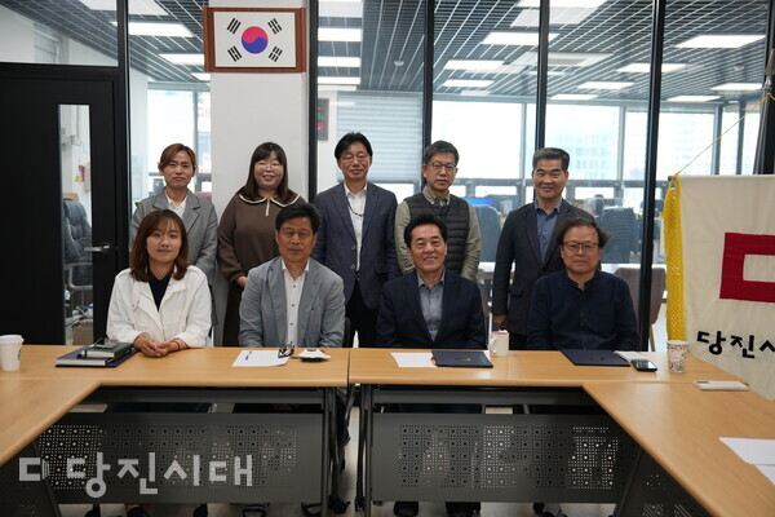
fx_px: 818
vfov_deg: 35.1
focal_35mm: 38
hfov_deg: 50.7
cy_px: 258
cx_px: 388
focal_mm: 38
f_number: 2.8
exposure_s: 1/60
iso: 100
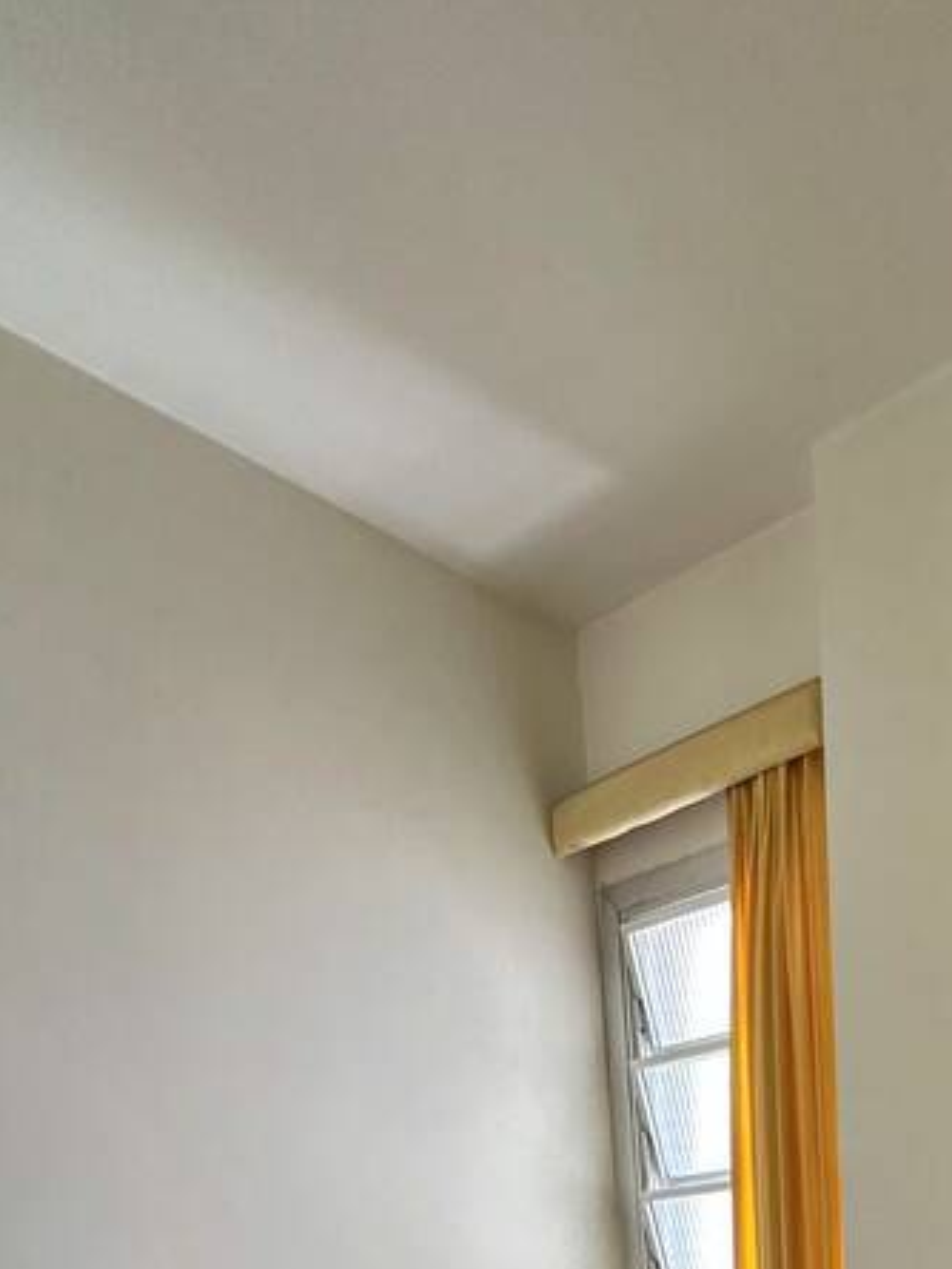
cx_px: 1012
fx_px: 1246
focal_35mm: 34
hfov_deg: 36.3
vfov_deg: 39.0
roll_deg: +0.4
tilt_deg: -8.0
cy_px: 1531
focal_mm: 2.22
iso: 200
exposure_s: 1/120
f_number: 2.2
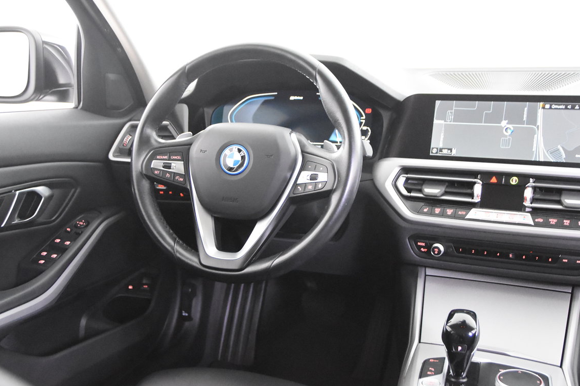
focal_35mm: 44
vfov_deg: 30.5
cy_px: 205
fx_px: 709
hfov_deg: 44.5
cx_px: 308
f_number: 3.2
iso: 9000
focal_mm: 26
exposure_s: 1/40
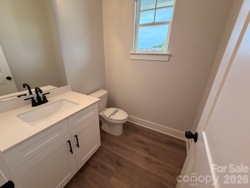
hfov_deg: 102.1
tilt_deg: -20.8
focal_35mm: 14
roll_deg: -2.3
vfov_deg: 85.7
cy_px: 94
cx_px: 125
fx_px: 101
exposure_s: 1/120
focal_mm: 2.22
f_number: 2.2
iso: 160
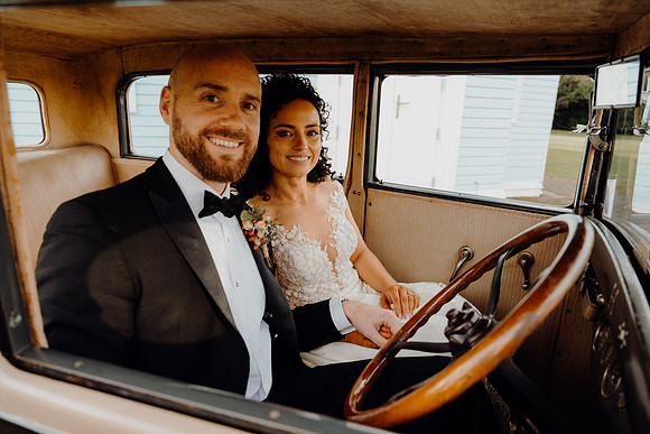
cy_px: 217
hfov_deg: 73.7
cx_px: 325
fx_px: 433
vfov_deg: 53.2
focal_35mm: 24
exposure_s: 1/320
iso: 250
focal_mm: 24
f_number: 3.5
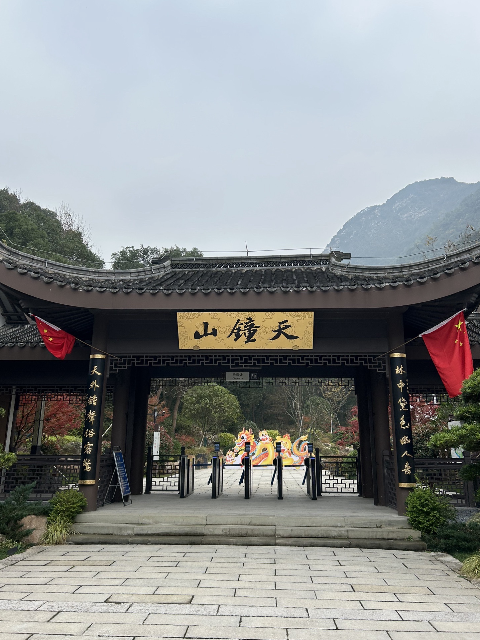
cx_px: 237
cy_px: 323
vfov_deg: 65.3
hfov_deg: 51.3
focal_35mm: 27
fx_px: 499
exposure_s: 1/1698
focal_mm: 5.7
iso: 50
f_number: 1.5
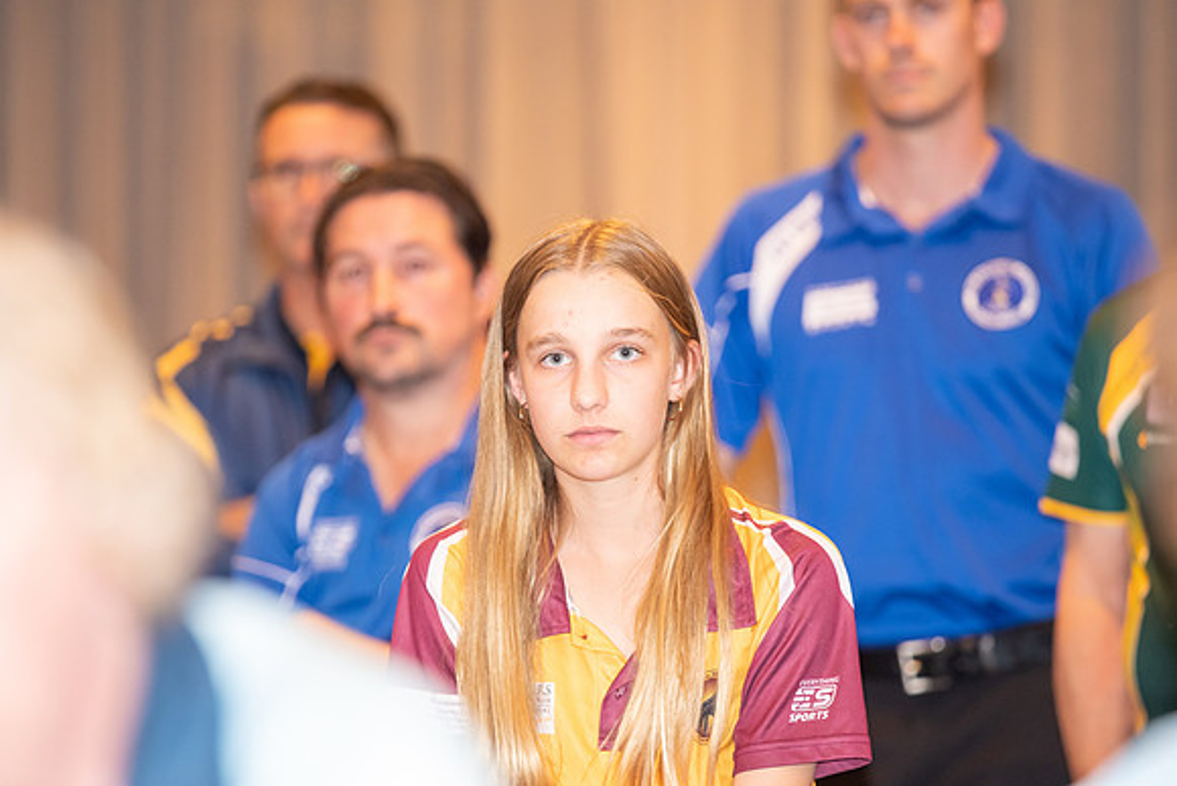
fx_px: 9810
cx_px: 588
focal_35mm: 300
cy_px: 393
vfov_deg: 4.6
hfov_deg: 6.9
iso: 1000
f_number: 2.8
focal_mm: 200
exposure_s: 1/60
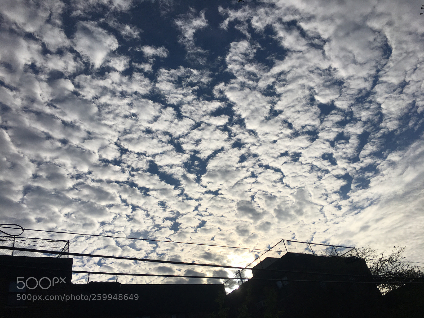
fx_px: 355
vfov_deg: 48.2
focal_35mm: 29
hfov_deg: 61.7
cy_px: 159
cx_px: 212
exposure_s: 1/7692
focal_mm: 4.15
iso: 25
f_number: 2.2
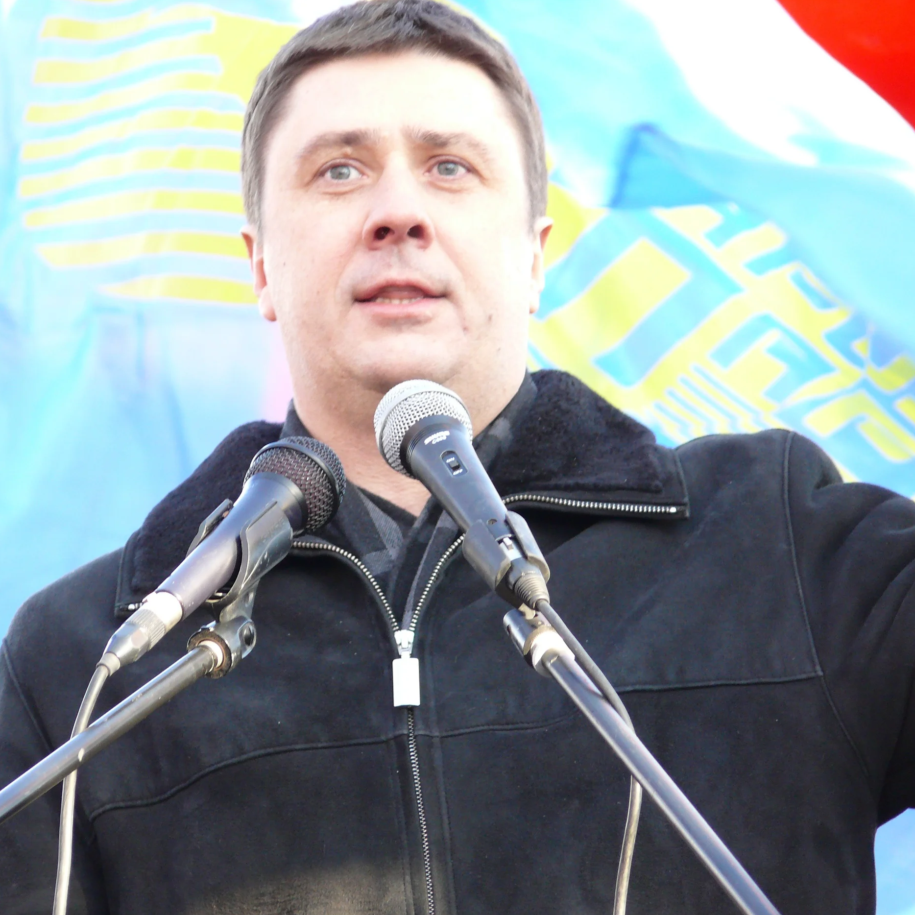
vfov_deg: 5.1
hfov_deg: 5.1
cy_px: 458
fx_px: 10258
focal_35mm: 343
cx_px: 371
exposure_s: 1/125
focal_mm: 61.3
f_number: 3.6
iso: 200
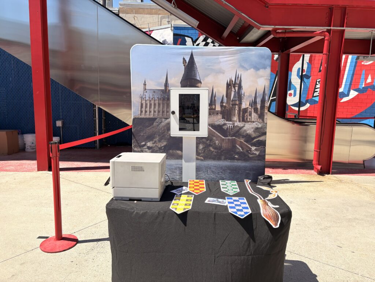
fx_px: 282
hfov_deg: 67.3
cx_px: 188
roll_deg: -1.3
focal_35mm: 26
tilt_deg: -8.1
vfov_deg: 53.1
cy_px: 141
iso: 50
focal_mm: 5.96
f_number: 1.6
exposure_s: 1/3448
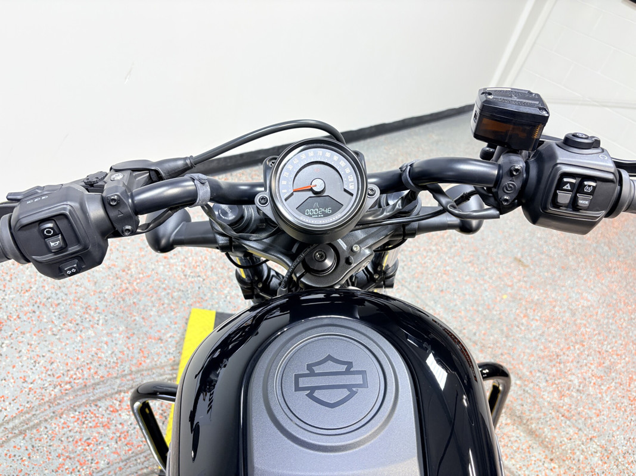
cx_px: 318
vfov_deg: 53.1
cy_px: 238
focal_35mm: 26
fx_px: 478
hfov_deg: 67.3
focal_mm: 5.96
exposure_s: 1/120
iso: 50
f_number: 1.6
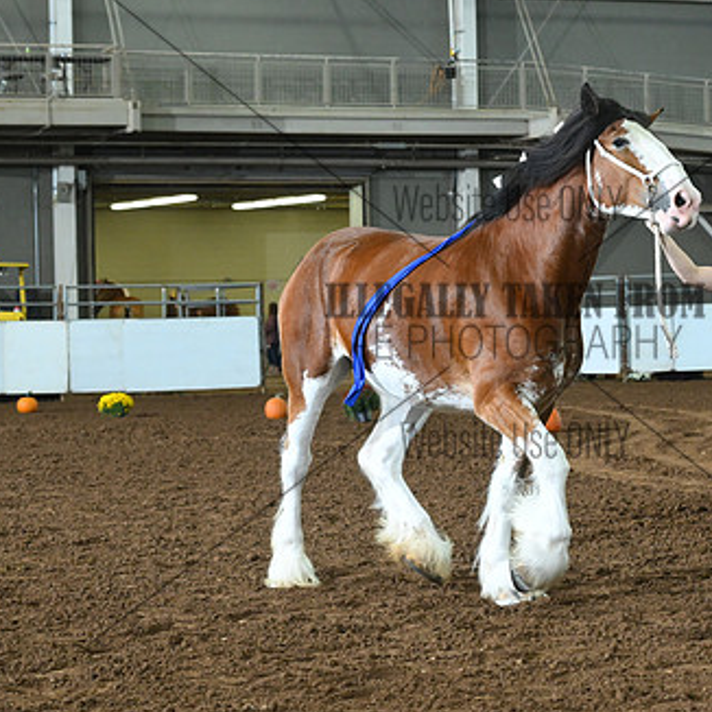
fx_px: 2886
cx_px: 515
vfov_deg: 14.1
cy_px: 318
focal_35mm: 124
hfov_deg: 14.0
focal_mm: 55
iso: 2000
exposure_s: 1/212
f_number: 4
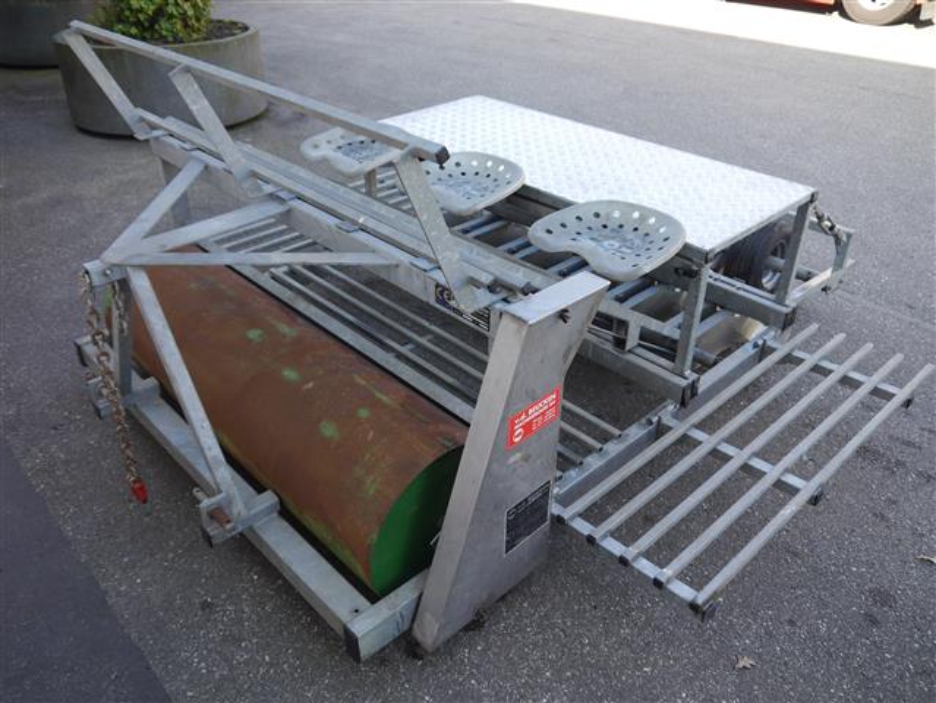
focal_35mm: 28
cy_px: 352
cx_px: 468
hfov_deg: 63.4
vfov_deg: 49.8
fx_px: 758
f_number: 4
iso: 160
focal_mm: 14
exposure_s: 1/160
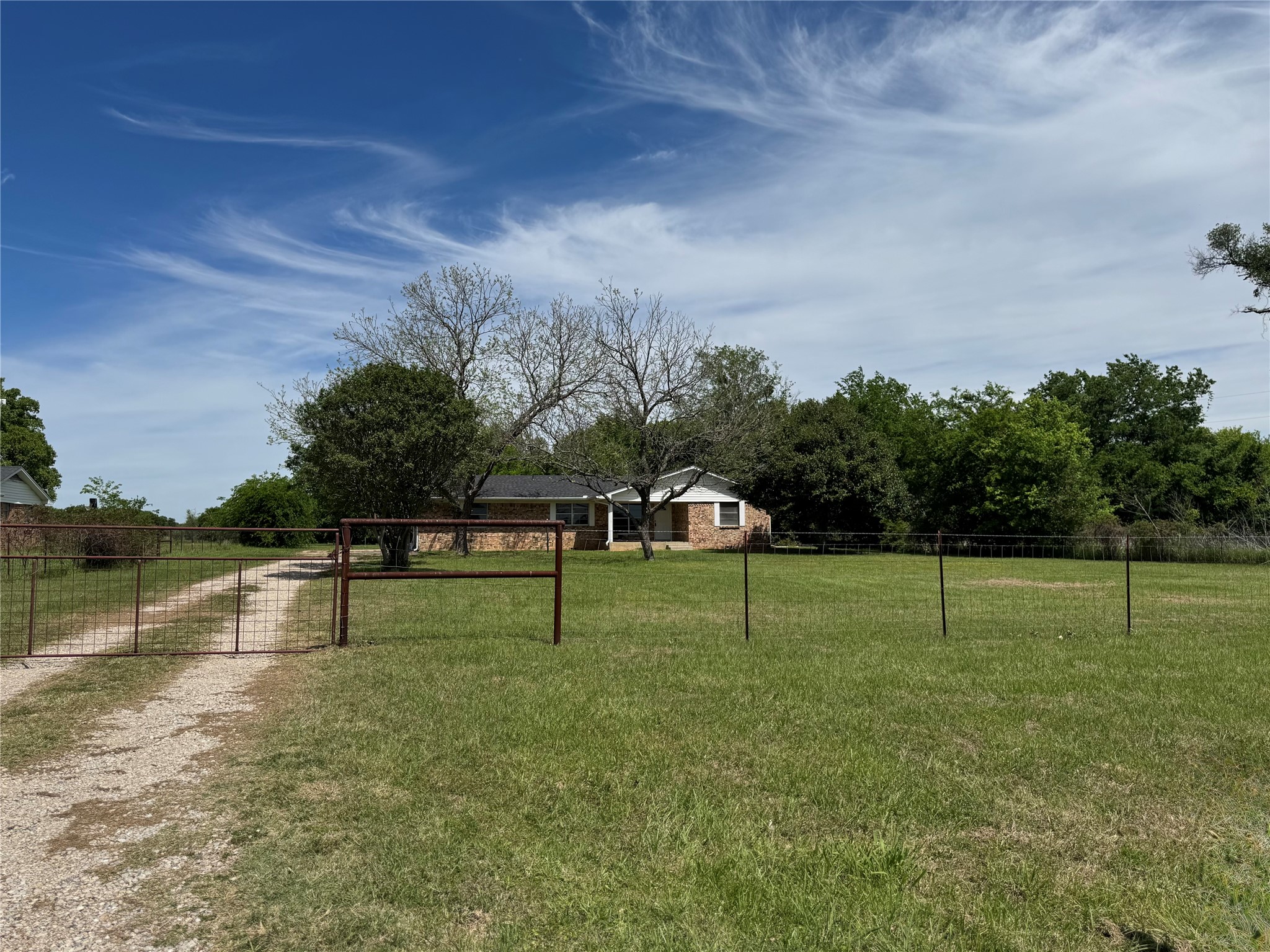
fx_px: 880
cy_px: 476
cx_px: 635
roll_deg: +1.0
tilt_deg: +3.2
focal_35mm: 24
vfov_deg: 56.8
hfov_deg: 71.6
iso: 80
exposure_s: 1/7937
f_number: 1.78
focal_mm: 6.76
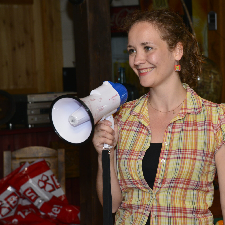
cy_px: 112
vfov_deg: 11.3
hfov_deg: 11.3
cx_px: 166
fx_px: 1132
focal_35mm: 154
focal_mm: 120
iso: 1250
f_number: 8
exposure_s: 1/60
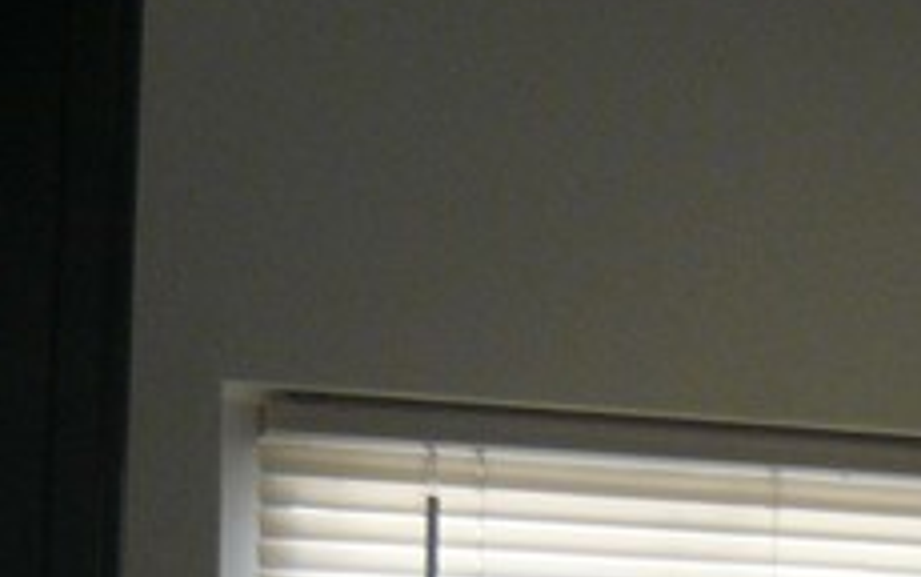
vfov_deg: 7.4
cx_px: 1534
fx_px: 4269
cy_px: 1226
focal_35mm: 170
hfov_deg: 11.6
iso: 100
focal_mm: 6
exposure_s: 1/60
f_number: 2.8
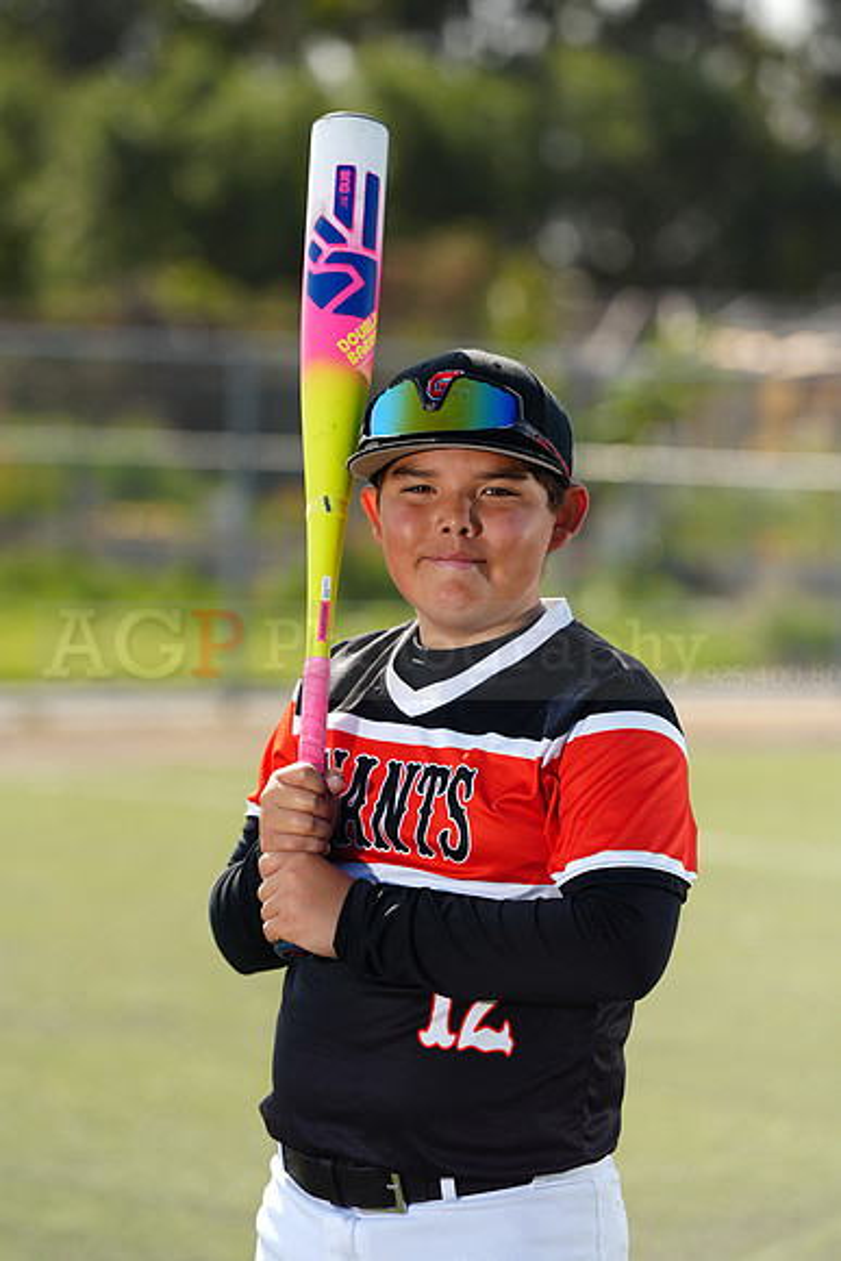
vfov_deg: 10.3
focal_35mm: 200
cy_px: 630
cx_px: 420
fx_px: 7004
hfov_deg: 6.9
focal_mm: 200
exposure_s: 1/250
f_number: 5
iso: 64
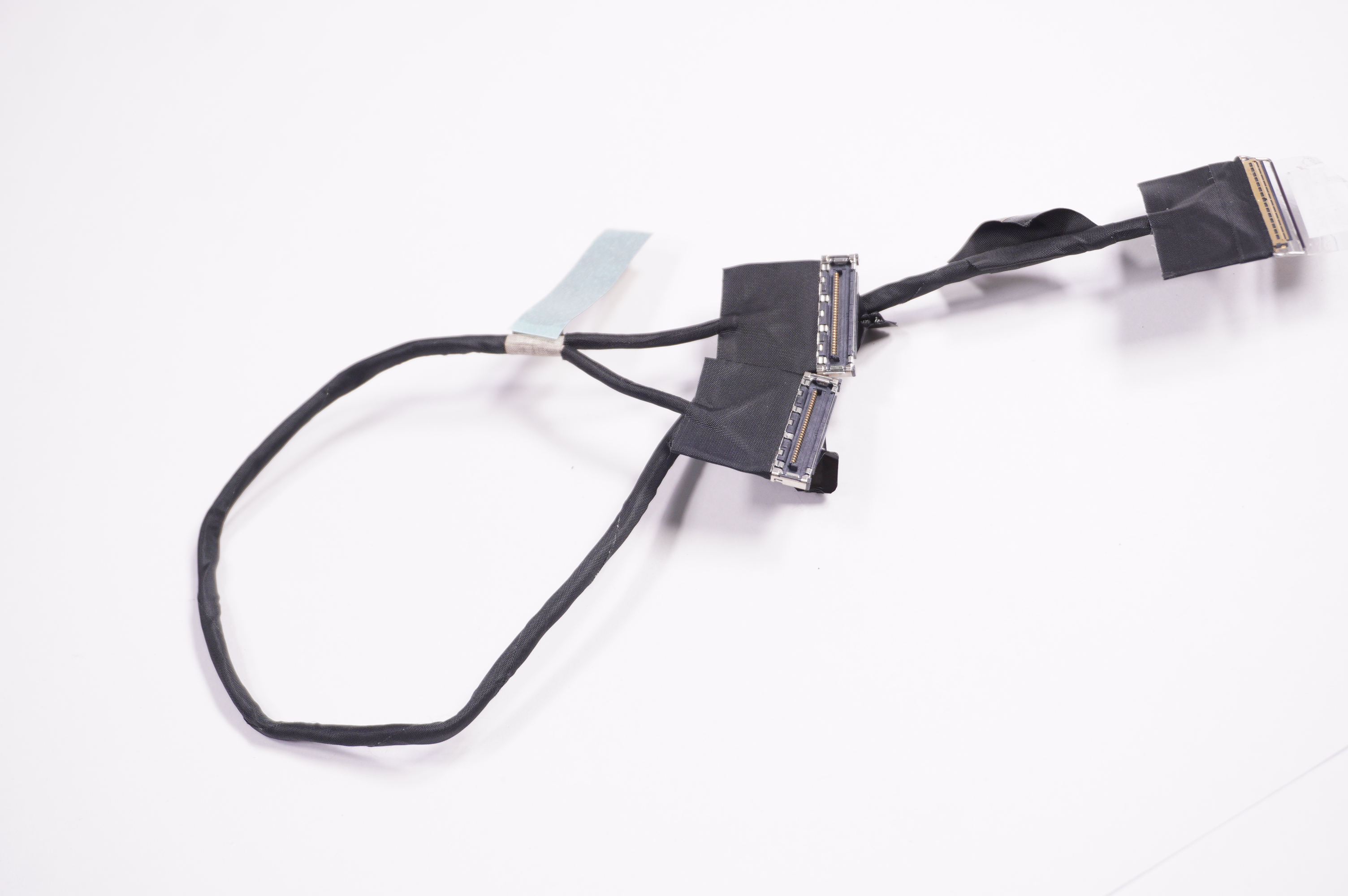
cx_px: 674
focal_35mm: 58
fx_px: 2189
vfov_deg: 23.1
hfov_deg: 34.2
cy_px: 448
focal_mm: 39
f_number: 5.6
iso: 320
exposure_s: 1/160
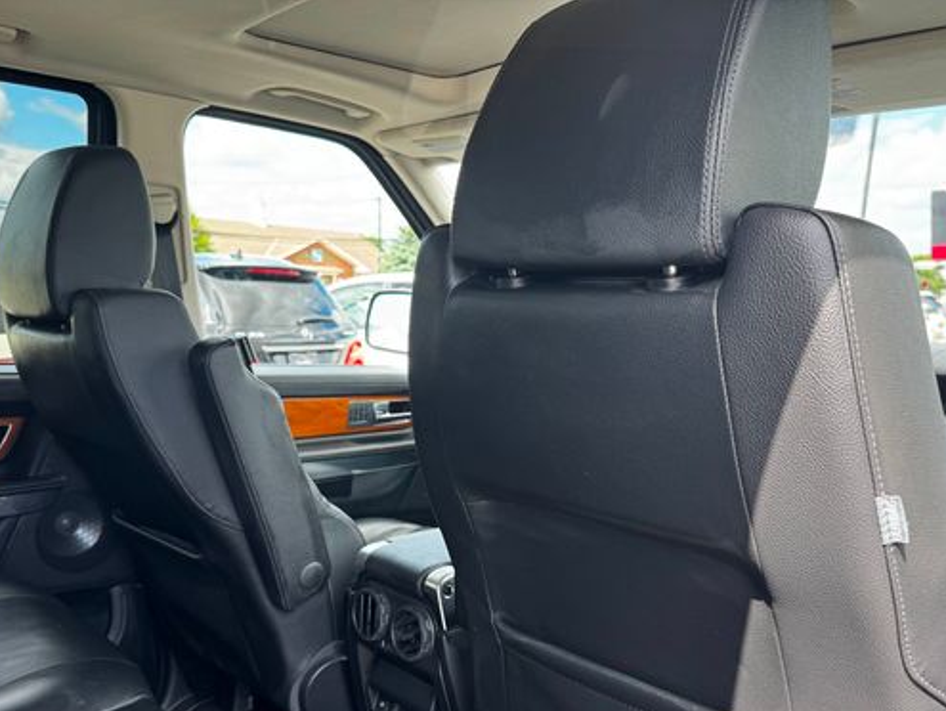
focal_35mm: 31
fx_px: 848
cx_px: 443
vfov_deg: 45.0
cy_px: 457
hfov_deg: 58.3
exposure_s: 1/131
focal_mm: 6.76
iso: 50
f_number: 1.78
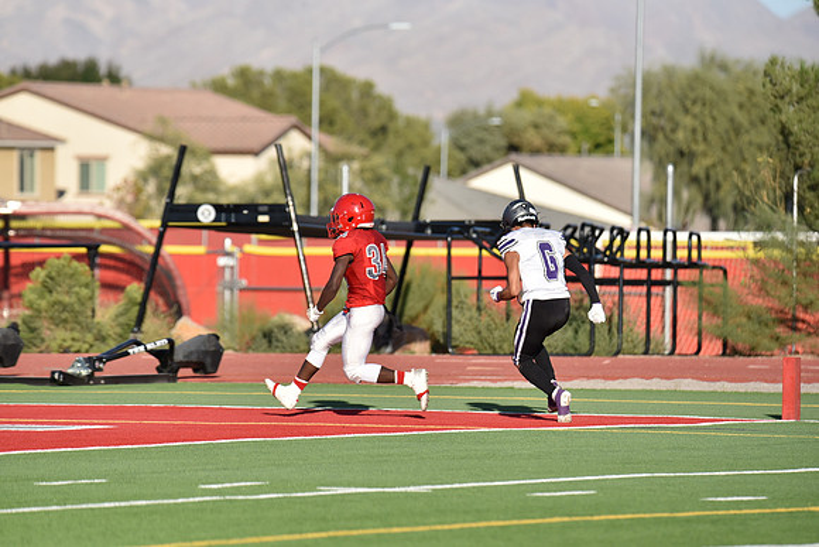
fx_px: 8647
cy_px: 274
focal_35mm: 380
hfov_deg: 5.4
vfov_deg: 3.6
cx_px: 410
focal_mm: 380
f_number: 6
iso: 800
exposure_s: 1/4000
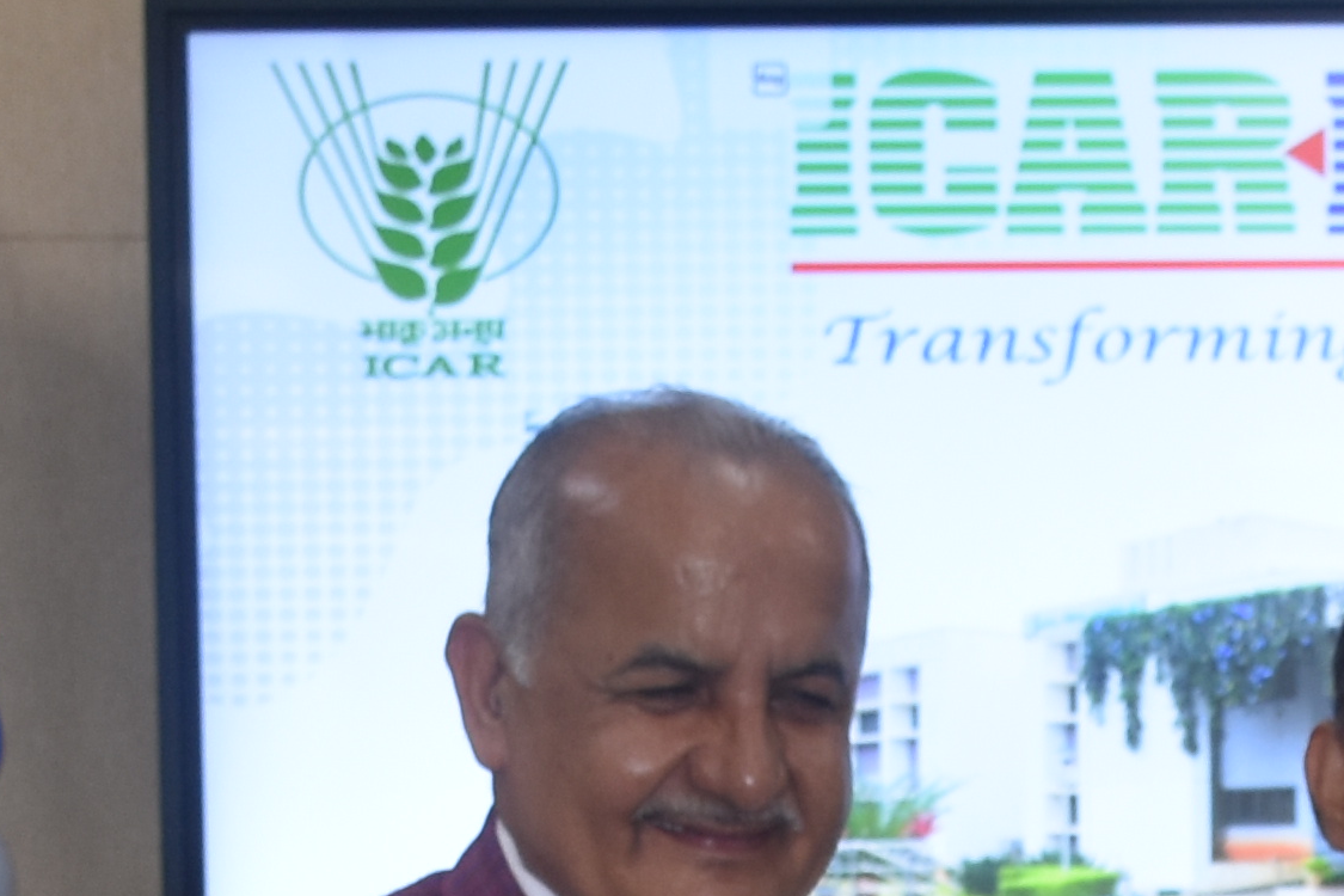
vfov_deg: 7.3
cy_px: 2210
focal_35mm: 176
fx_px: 6570
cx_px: 1487
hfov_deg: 11.5
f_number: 3.5
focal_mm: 22
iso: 400
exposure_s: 1/80
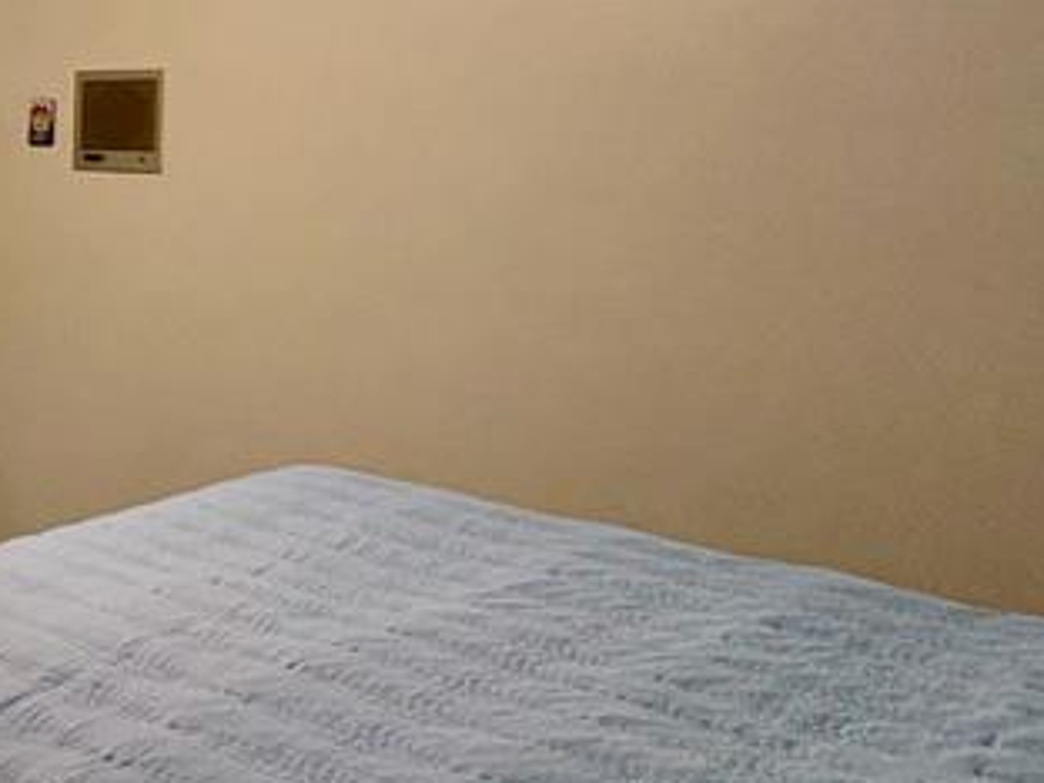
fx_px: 1387
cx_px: -392
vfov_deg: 31.1
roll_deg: +0.1
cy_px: 211
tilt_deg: -3.0
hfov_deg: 30.2
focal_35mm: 46
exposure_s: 1/60
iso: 500
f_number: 2.2
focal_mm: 2.22
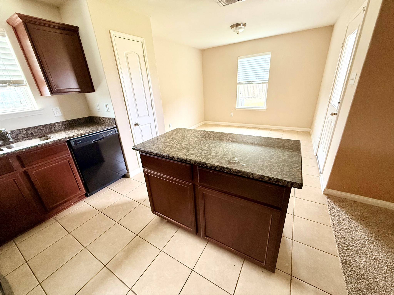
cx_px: 197
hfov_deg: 102.1
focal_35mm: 14
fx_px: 159
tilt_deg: -21.4
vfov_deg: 85.7
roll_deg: +3.1
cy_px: 148
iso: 320
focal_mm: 2.22
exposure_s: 1/60
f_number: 2.2
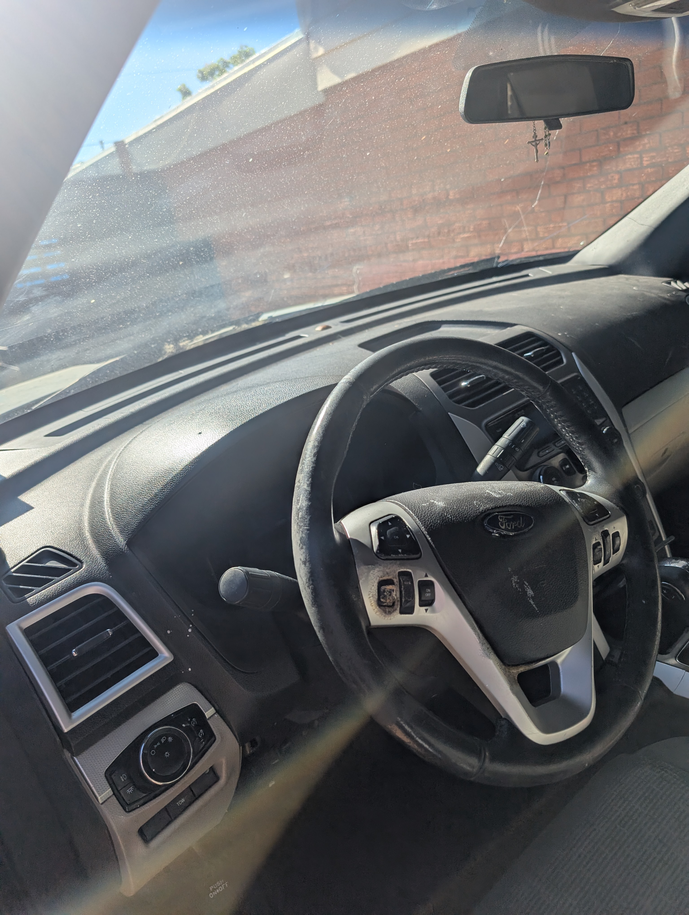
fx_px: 635
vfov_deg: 71.5
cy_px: 458
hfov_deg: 56.9
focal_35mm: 24
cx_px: 344
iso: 21
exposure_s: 1/897
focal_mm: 6.9
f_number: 1.68
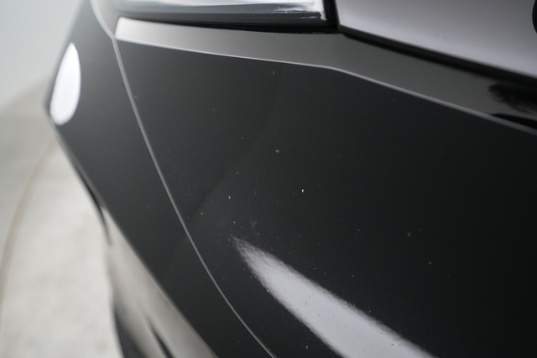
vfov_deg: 46.4
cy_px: 179
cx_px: 268
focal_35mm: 28
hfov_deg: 65.5
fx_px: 417
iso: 4000
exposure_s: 1/100
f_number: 4.5
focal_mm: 28
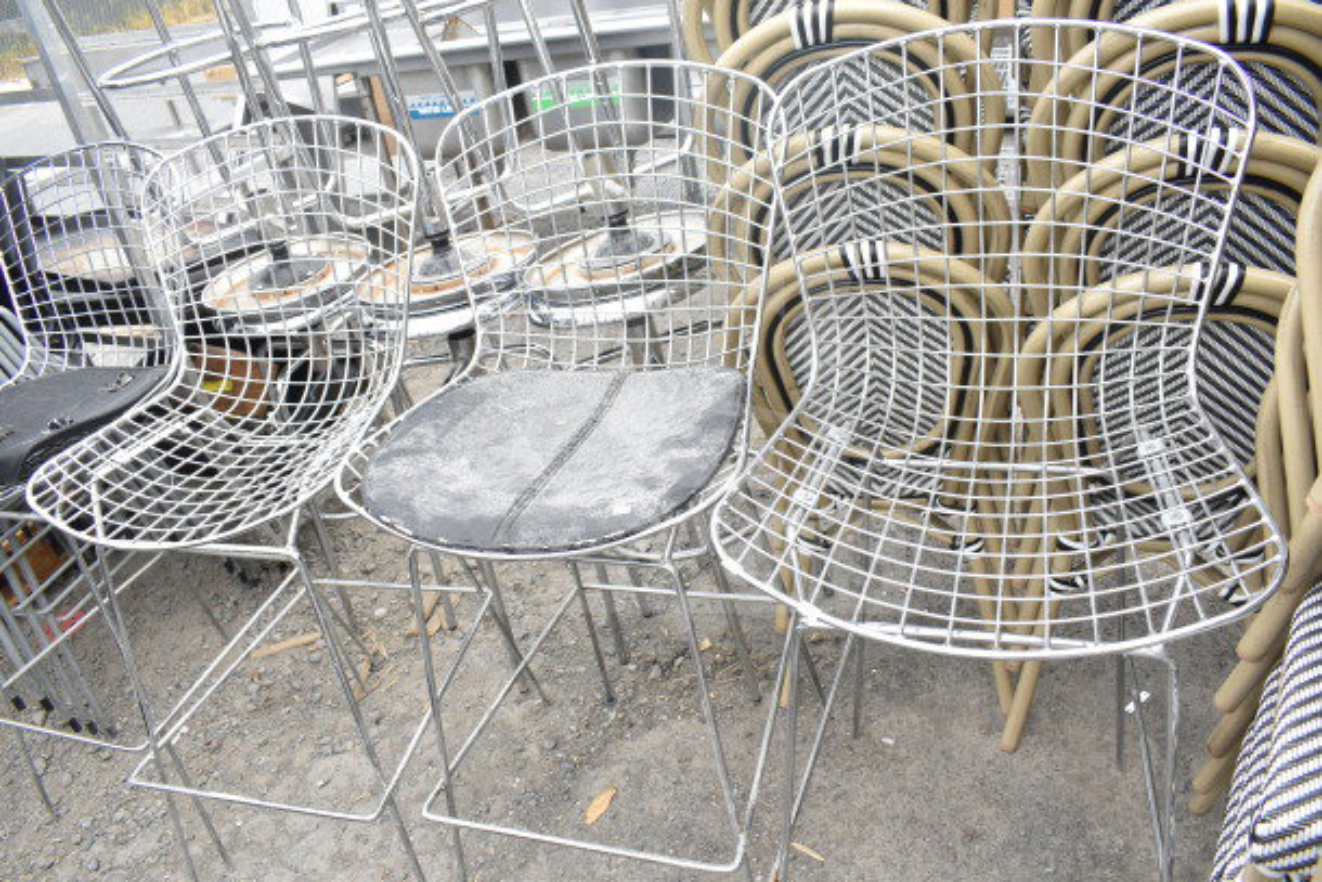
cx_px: 661
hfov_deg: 67.4
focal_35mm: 27
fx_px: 992
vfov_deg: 48.0
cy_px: 441
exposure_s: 1/100
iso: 200
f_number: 5
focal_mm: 18
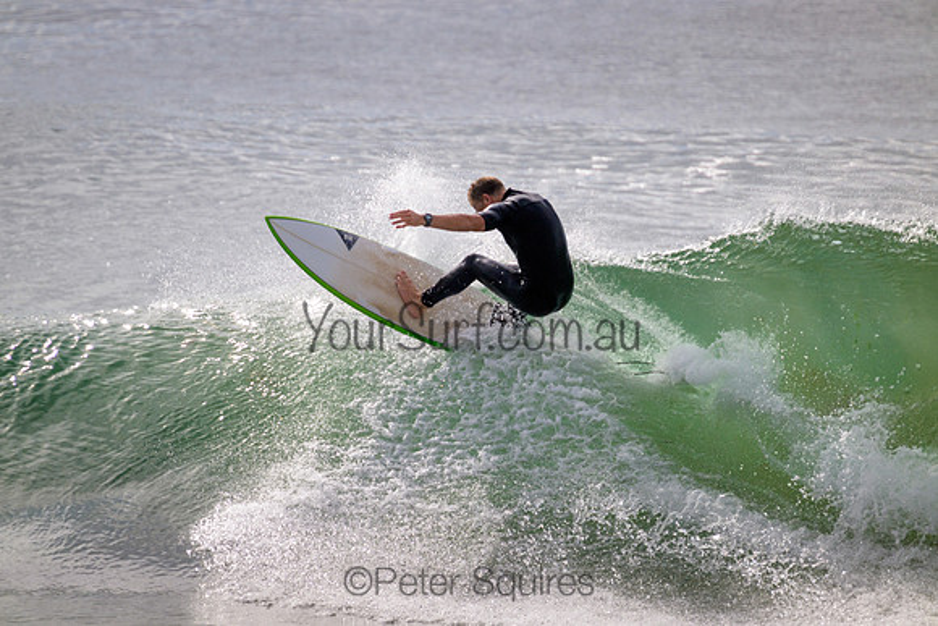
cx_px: 469
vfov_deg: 1.7
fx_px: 20848
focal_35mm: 800
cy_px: 313
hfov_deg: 2.6
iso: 400
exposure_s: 1/2000
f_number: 11
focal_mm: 800
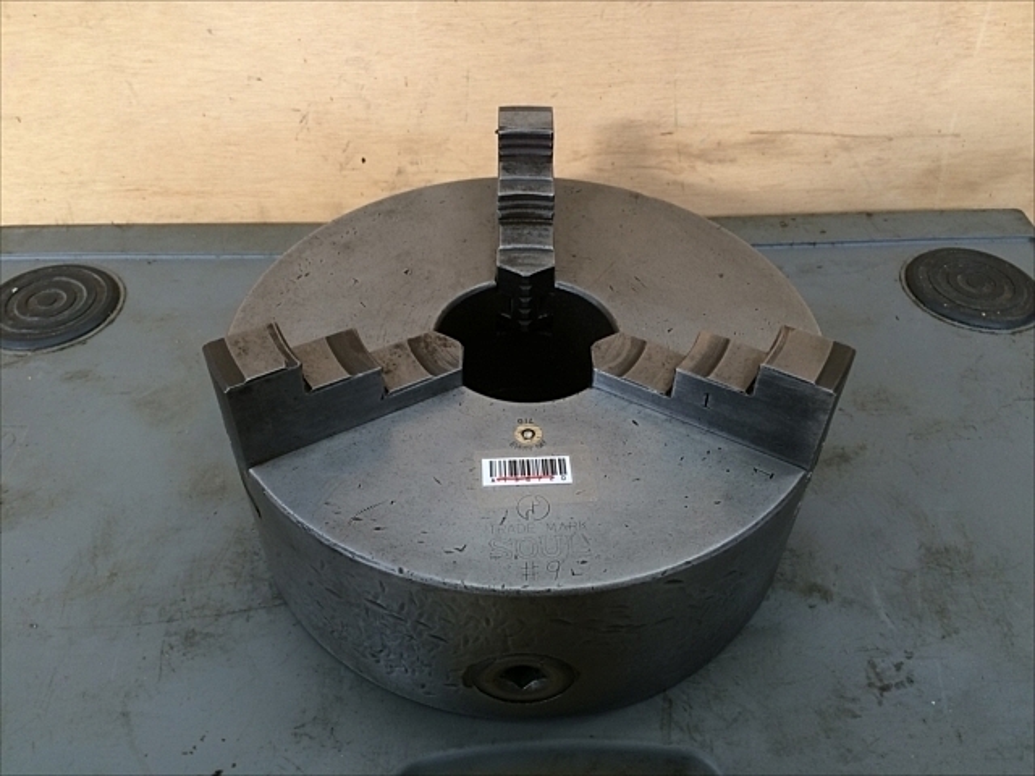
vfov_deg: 48.2
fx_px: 867
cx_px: 518
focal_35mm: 29
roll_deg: -0.4
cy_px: 388
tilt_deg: -43.8
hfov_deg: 61.7
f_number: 2.2
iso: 64
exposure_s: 1/30
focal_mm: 4.15
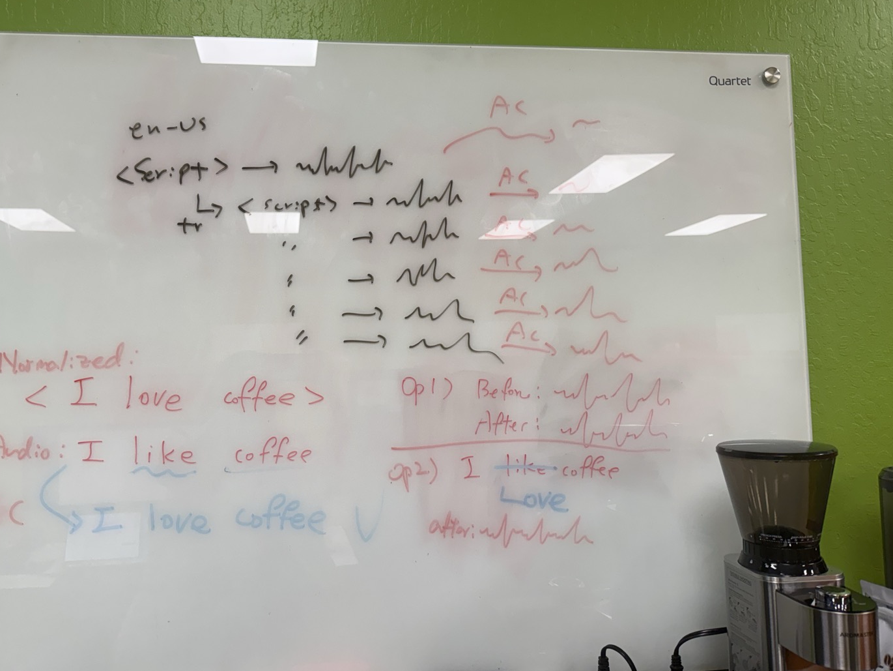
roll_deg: +2.1
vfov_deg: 49.7
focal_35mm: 28
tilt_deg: +3.9
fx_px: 723
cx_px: 381
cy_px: 310
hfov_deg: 63.1
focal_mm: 6.76
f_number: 1.78
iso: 100
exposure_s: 1/120
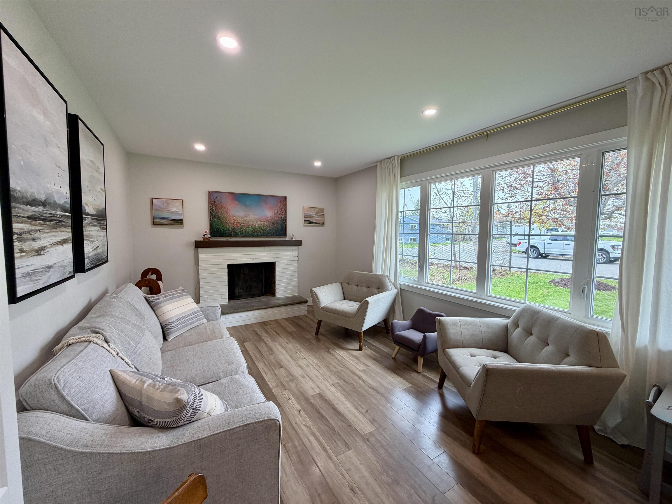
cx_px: 336
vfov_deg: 85.7
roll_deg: +0.3
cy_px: 252
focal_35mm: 14
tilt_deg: -3.7
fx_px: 272
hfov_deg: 102.1
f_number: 2.2
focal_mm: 2.22
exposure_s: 1/110
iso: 100
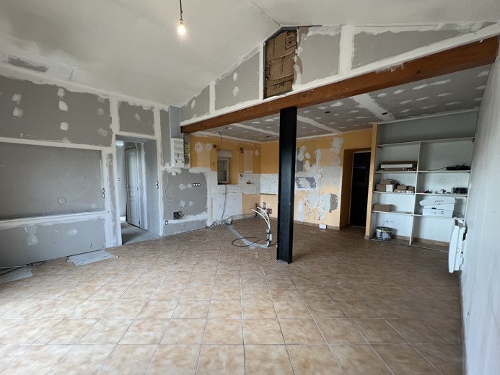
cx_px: 238
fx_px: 217
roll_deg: -0.5
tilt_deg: -7.5
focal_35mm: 15
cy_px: 208
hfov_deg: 98.1
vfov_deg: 81.5
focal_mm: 1.57
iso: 200
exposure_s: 1/100
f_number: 1.8
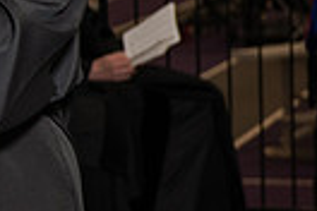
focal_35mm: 307
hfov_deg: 6.5
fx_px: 2703
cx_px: -367
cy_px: -92
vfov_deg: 4.5
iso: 1600
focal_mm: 70
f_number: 5
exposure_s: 1/125
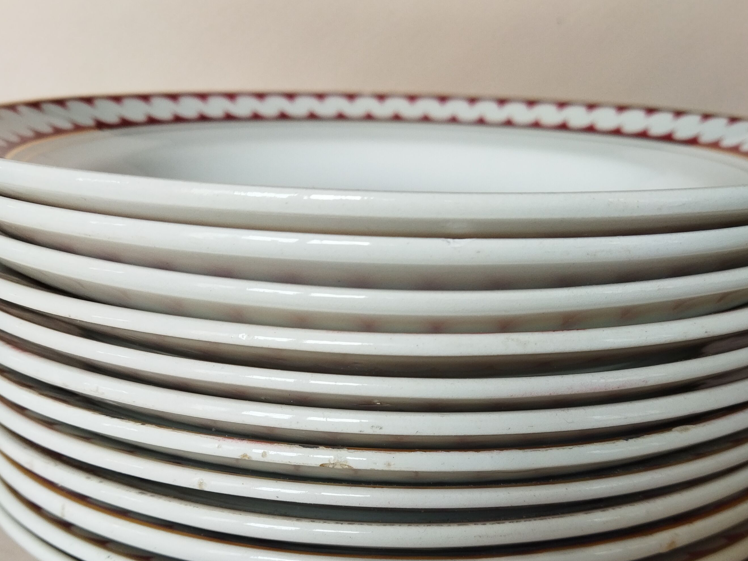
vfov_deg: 34.7
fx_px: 886
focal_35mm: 41
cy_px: 393
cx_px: 390
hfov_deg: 45.8
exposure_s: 1/165
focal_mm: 4.71
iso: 100
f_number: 1.79
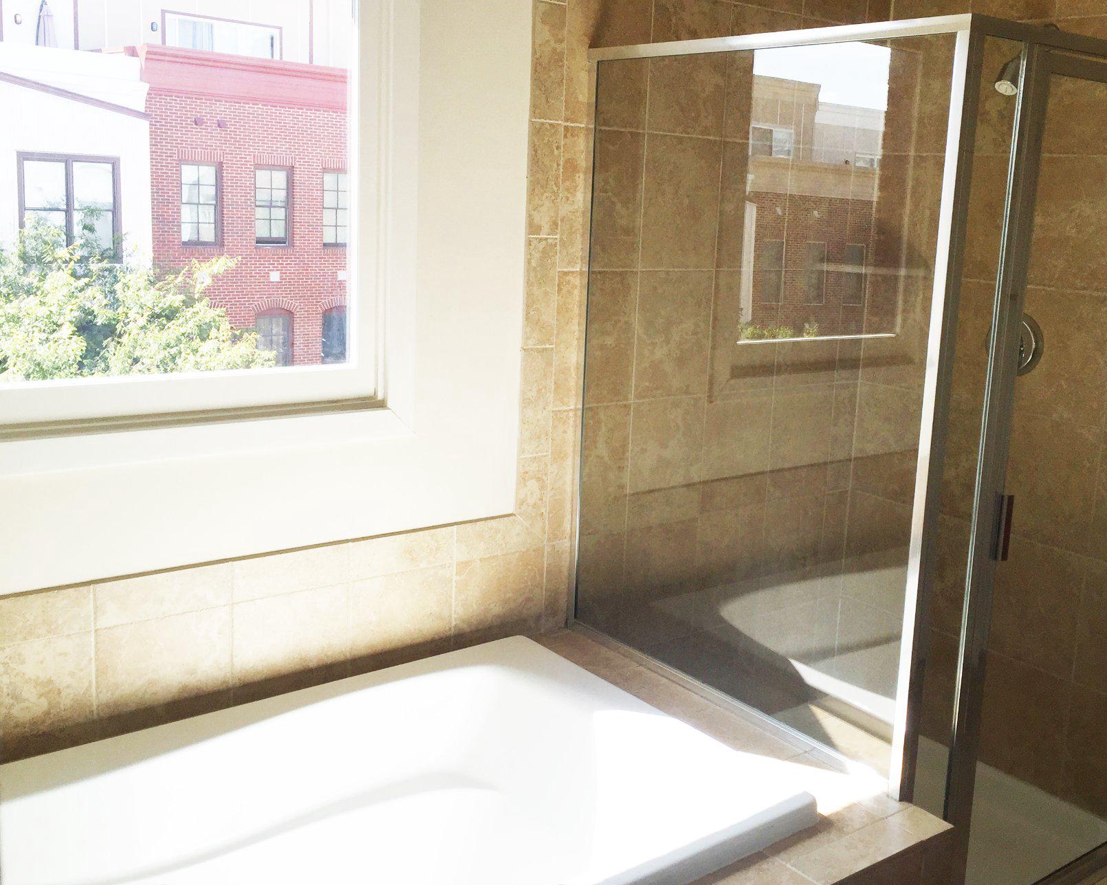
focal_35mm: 36
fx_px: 1179
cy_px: 422
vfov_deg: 41.1
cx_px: 649
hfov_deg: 50.0
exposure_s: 1/344
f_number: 2.2
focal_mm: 4.15
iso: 32
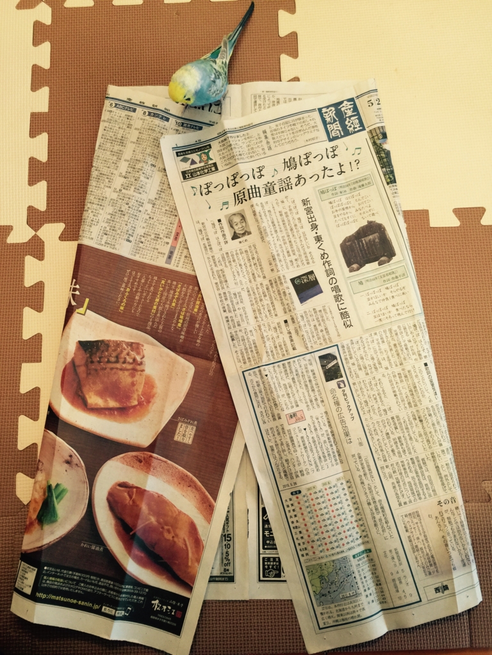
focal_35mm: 29
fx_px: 550
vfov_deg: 61.7
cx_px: 246
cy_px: 328
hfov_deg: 48.2
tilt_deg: -79.5
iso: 64
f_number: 2.2
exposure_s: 1/17
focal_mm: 4.15
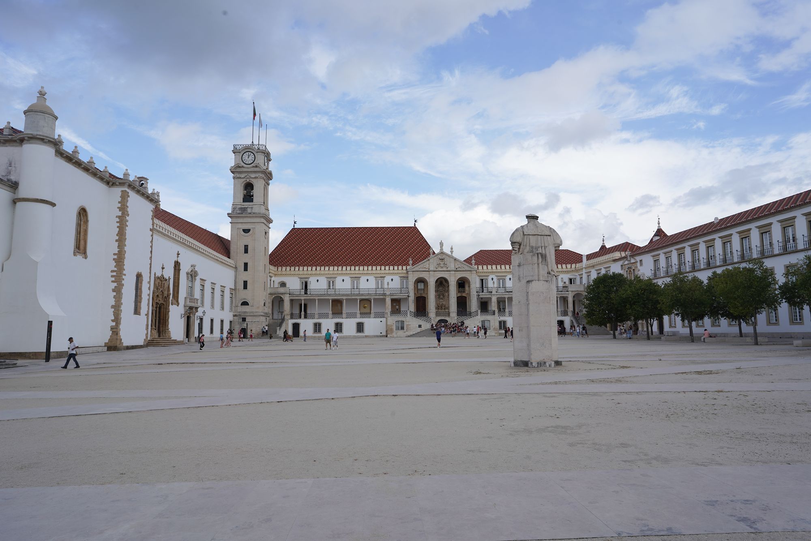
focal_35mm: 24
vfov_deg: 53.1
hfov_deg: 73.7
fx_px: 541
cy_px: 270
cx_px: 406
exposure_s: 1/100
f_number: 14
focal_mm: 24
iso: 100
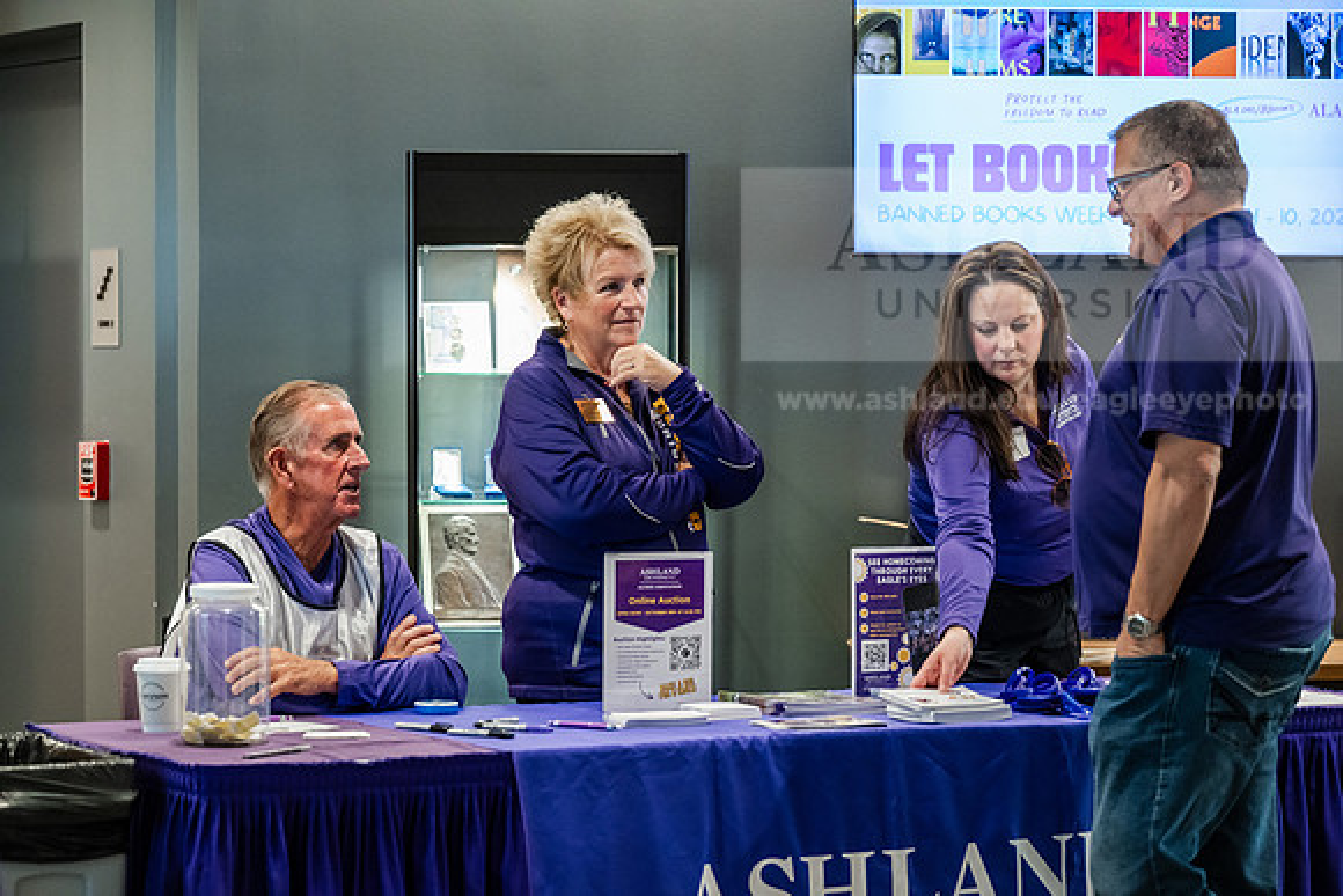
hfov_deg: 19.8
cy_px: 448
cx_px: 672
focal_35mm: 103
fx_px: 3843
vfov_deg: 13.3
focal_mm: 103
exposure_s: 1/160
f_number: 3.5
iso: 3200
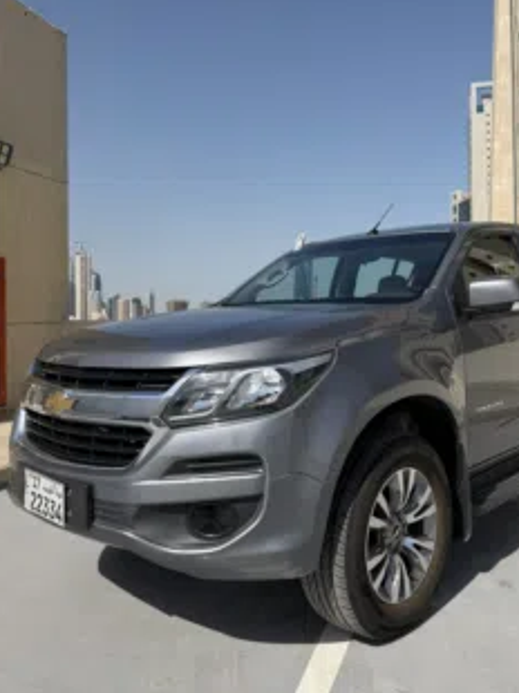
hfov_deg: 45.0
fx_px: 621
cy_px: 302
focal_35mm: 31
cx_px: 324
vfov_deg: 58.2
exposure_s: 1/6173
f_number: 1.78
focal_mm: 6.76
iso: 80
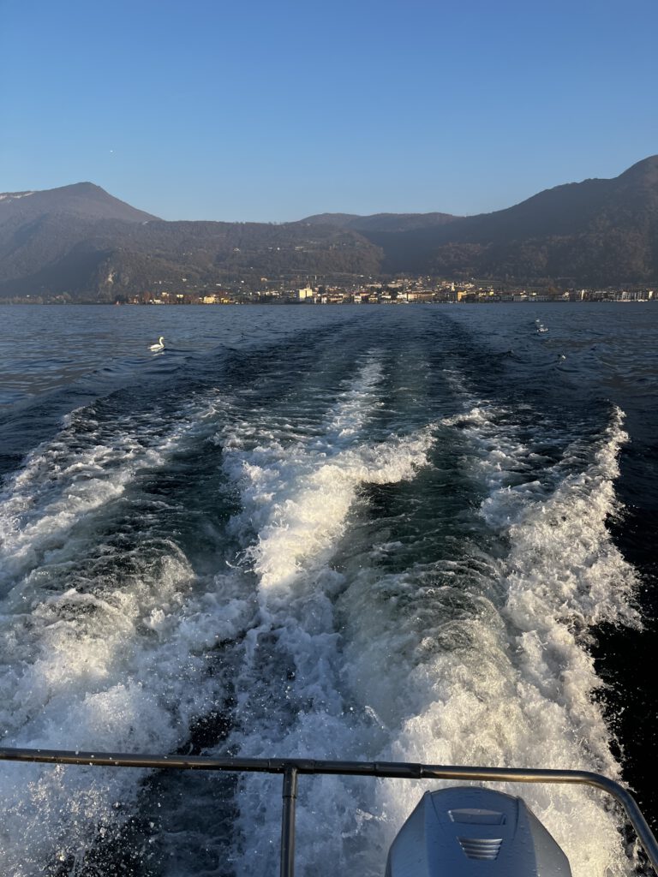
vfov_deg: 67.3
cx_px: 329
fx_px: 659
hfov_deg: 53.1
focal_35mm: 26
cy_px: 438
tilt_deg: -11.5
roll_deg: -1.3
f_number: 1.6
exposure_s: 1/1623
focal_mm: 5.1
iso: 50
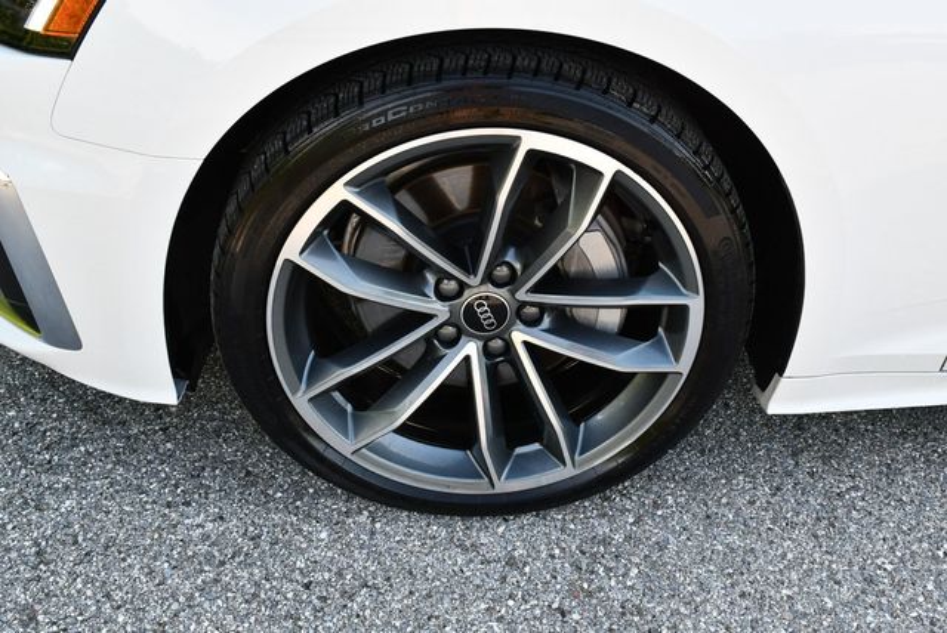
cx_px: 474
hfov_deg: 53.1
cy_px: 316
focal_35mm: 36
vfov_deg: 36.9
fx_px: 948
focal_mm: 18
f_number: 5.6
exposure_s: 1/250
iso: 360
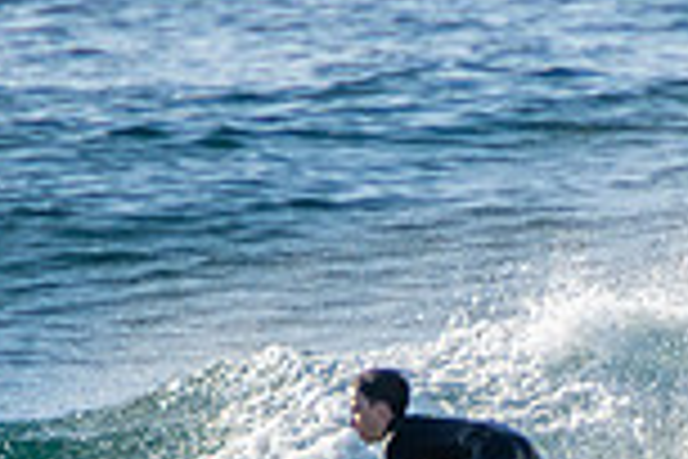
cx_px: 517
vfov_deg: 0.6
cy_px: 538
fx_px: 43417
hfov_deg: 0.9
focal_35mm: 2272
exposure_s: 1/2000
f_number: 5.6
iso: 250
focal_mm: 400
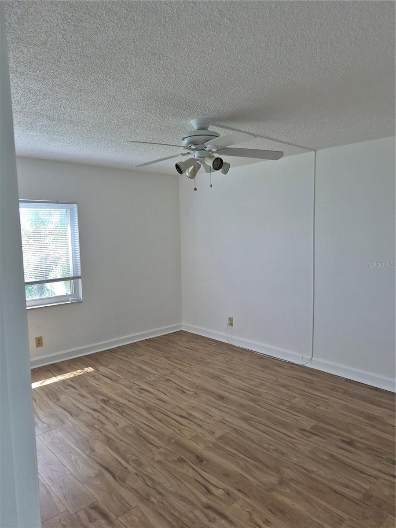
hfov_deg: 58.9
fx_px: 351
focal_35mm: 23
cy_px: 264
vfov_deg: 73.9
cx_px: 198
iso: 100
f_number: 1.8
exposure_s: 1/180
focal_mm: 5.4
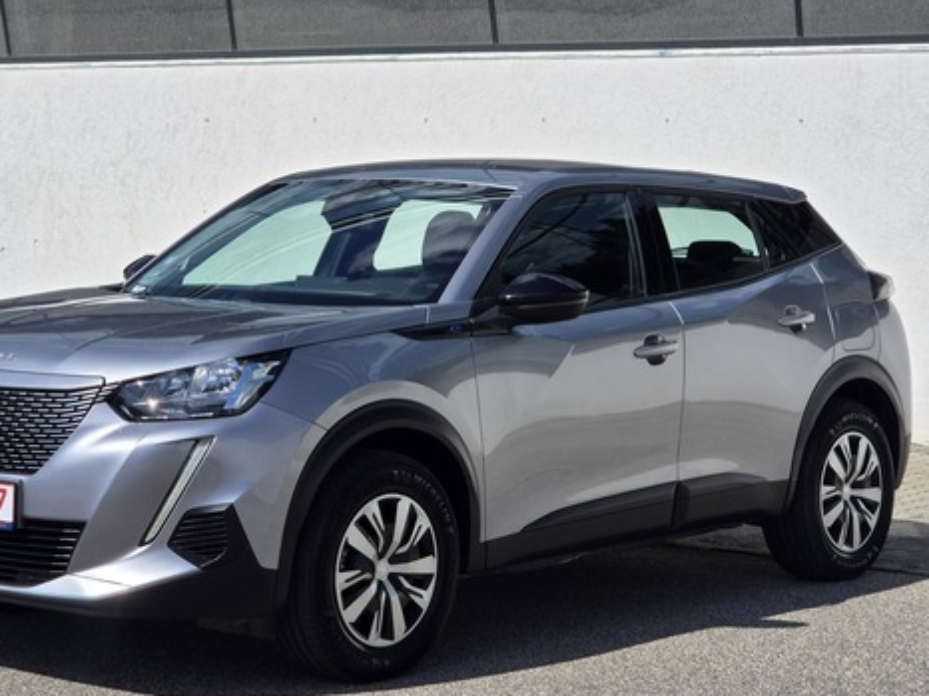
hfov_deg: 20.9
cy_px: 307
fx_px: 2521
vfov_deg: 15.7
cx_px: 382
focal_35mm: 94
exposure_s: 1/1996
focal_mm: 7
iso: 32
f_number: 2.4
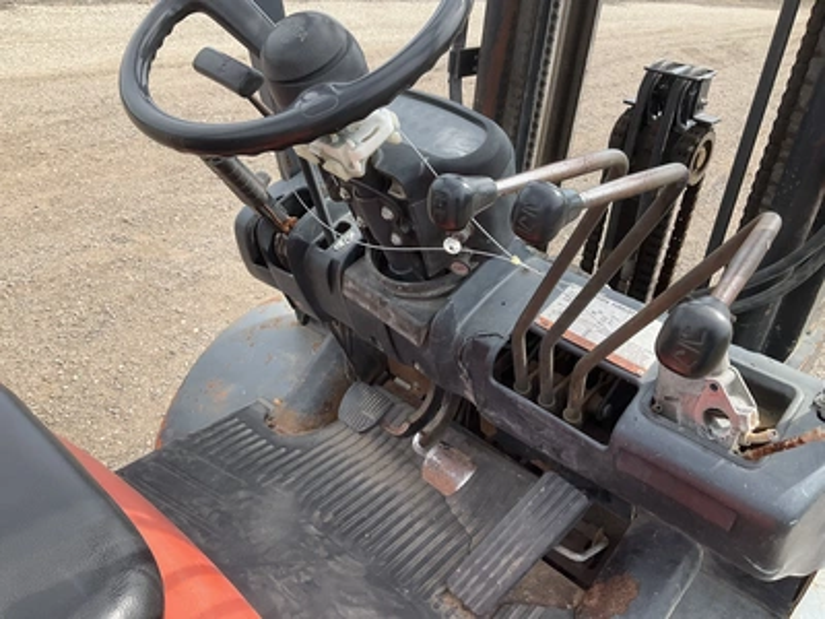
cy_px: 310
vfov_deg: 48.2
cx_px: 412
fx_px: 691
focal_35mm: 29
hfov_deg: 61.7
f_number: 1.8
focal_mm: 3
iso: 25
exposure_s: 1/650
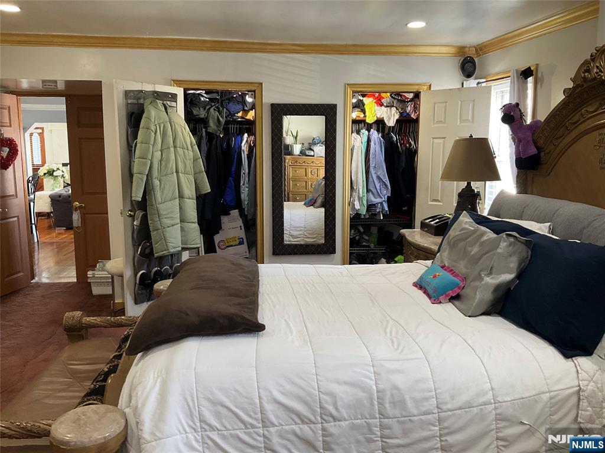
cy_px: 226
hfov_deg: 61.7
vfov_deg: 48.2
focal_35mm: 29
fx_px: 507
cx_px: 302
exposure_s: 1/60
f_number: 1.8
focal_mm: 3
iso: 100
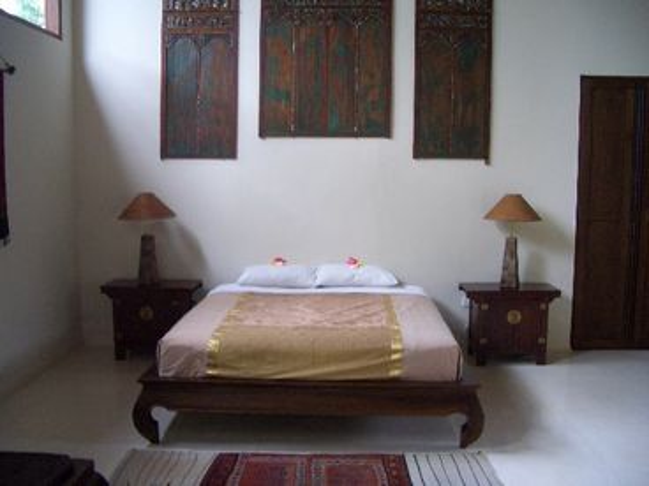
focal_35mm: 35
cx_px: 324
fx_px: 656
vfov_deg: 40.7
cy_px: 243
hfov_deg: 52.6
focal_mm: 5.8
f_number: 2.6
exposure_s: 1/50
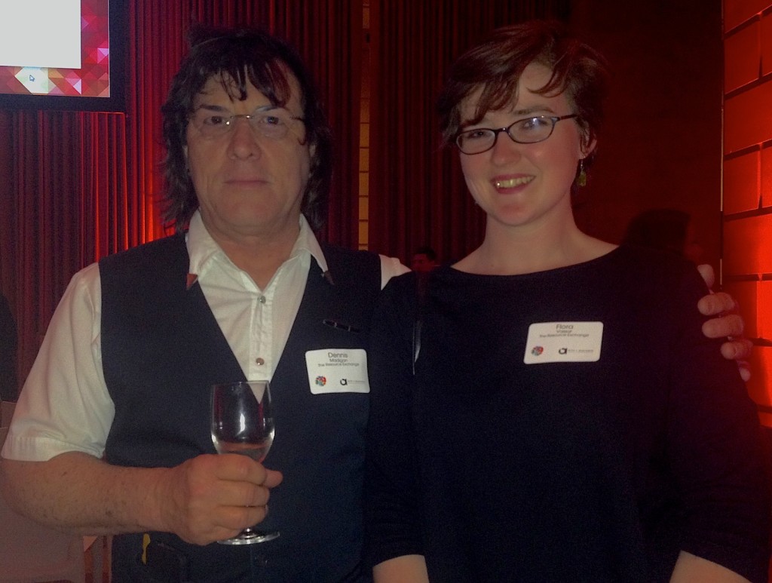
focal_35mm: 33
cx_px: 386
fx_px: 738
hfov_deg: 55.2
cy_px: 292
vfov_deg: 43.1
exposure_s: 1/16
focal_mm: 4.12
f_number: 2.4
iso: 250
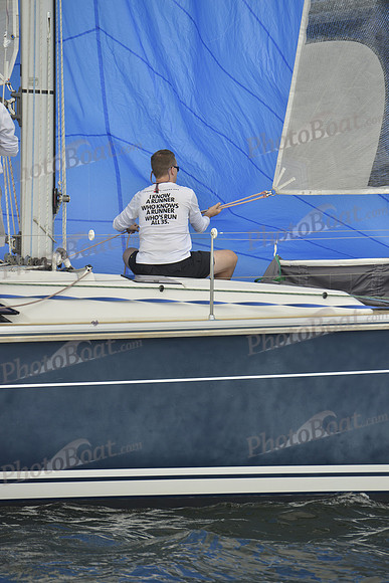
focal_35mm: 200
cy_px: 292
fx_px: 3239
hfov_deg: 6.9
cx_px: 194
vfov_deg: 10.3
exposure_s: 1/1000
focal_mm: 200
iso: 200
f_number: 5.6
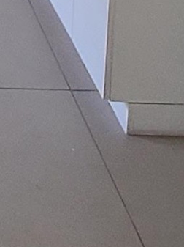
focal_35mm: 89
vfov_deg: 17.0
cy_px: -232
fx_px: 632
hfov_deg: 14.5
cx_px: -153
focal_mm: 1.13
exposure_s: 1/60
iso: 100
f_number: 2.2
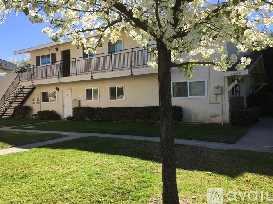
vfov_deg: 48.2
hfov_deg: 61.7
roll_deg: +1.8
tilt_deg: +0.2
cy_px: 102
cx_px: 136
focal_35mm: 29
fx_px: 229
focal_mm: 4.15
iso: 32
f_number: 2.2
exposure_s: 1/1163
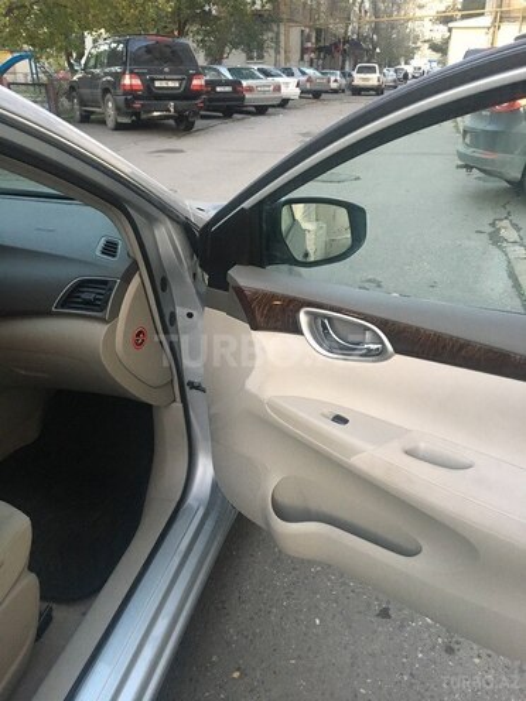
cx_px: 263
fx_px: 588
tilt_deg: -25.1
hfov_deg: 48.2
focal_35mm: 29
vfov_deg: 61.7
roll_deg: +0.5
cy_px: 350
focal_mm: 4.15
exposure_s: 1/33
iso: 200
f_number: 2.2
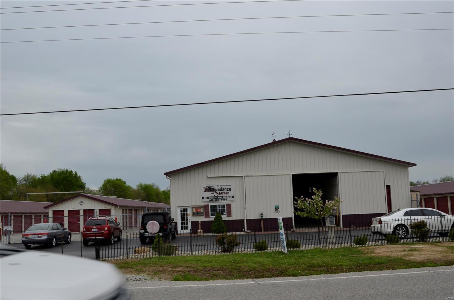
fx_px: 453
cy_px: 150
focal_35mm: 36
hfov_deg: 53.2
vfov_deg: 36.7
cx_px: 227
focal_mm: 24
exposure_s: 1/320
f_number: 9
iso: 400
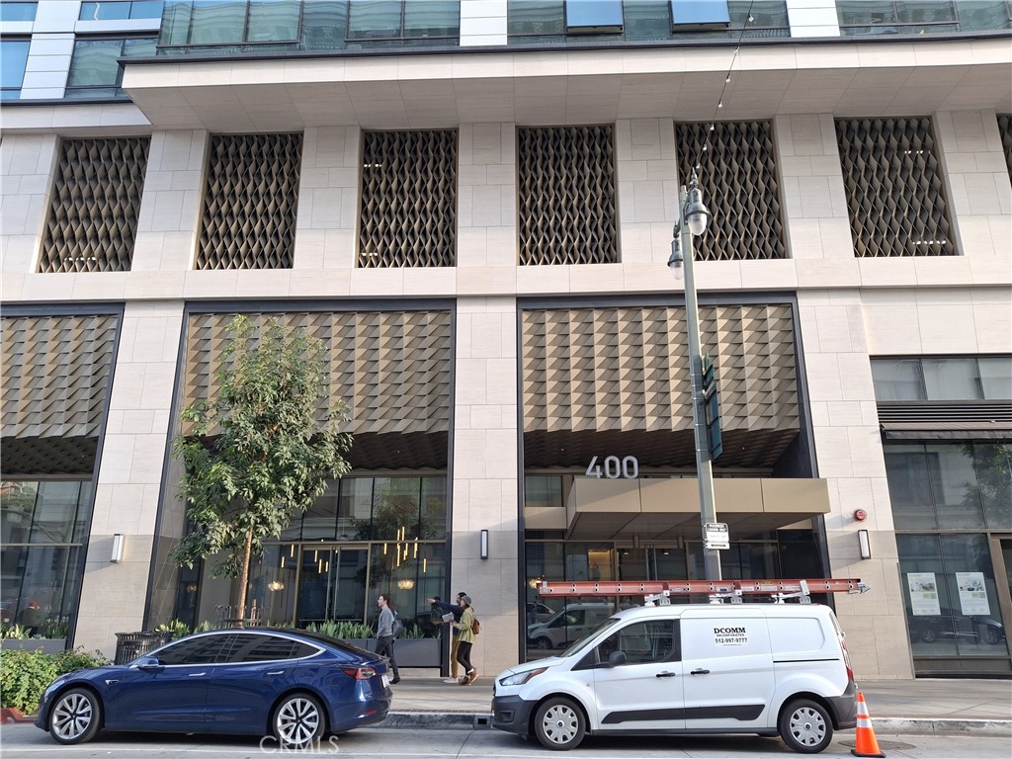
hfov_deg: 69.4
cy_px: 380
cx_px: 506
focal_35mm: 25
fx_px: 731
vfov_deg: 54.9
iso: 32
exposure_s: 1/120
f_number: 1.8
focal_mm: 4.69
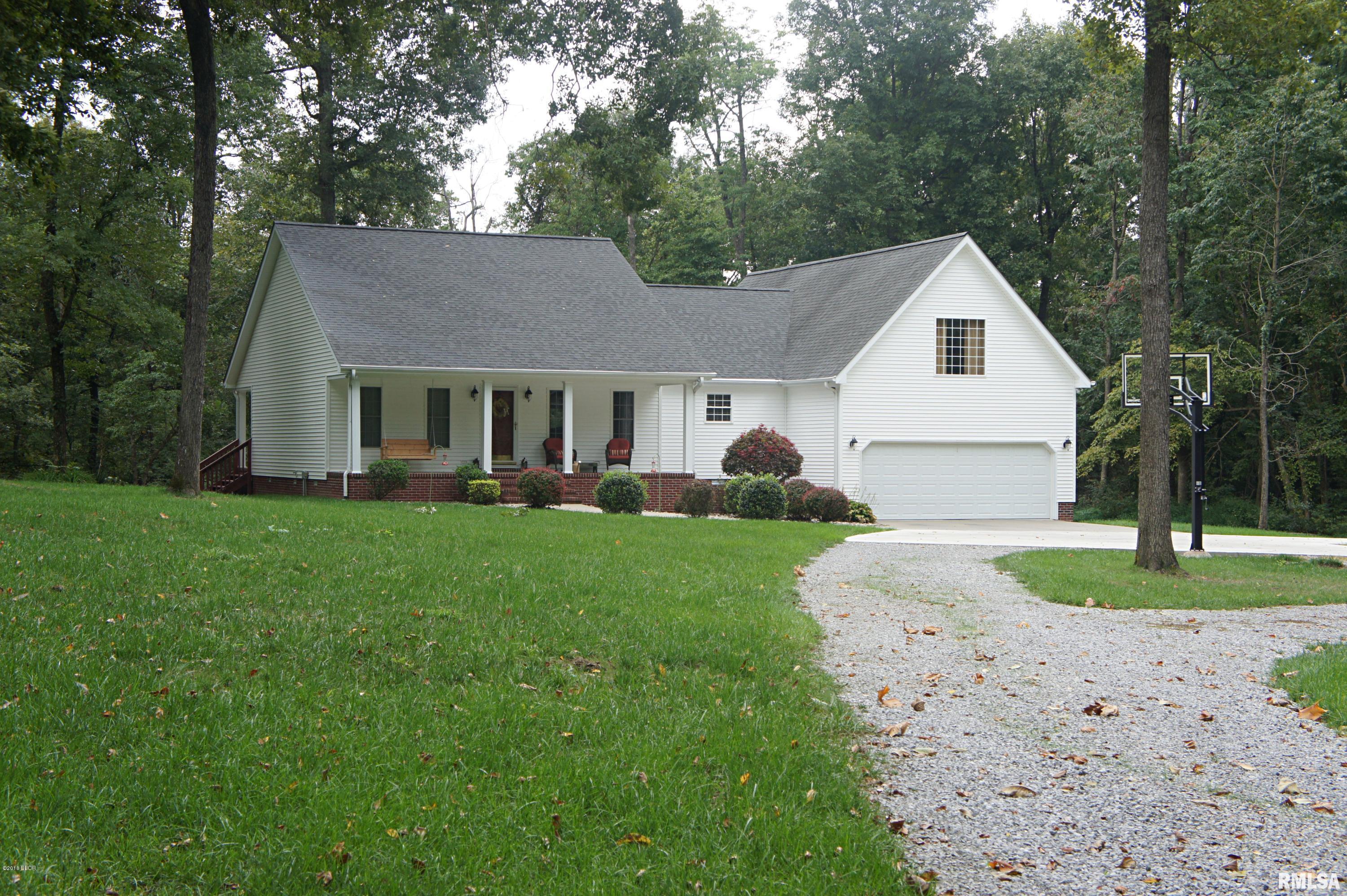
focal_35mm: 54
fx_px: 2019
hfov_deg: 36.9
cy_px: 448
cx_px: 674
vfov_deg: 25.0
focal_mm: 36
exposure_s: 1/125
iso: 200
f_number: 5.6
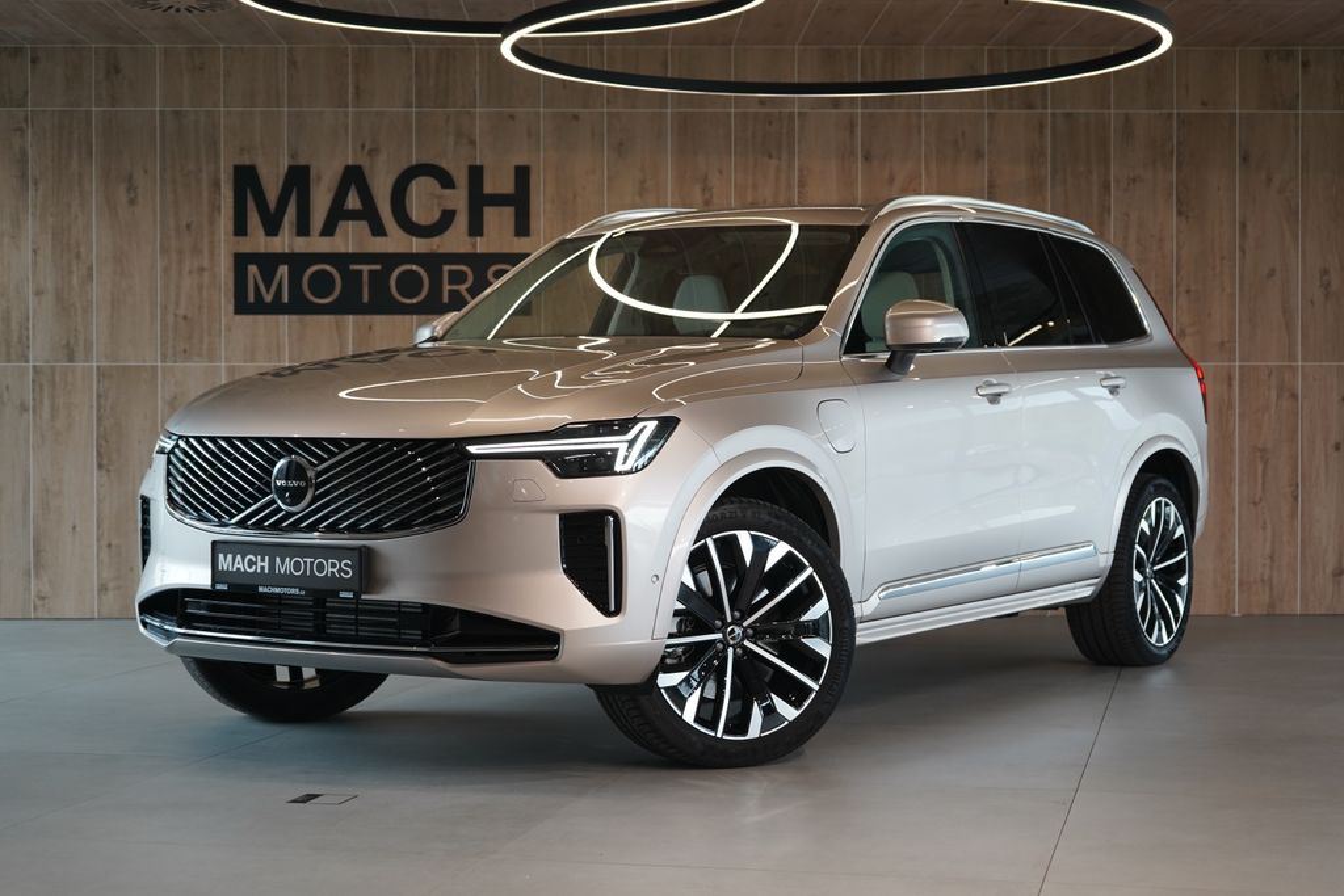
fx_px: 2203
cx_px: 672
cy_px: 448
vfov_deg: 23.0
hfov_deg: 33.9
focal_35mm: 59
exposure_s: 1/60
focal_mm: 59
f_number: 5
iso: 640
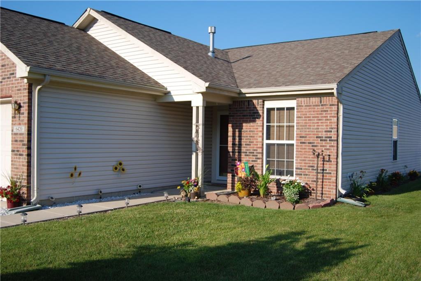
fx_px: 421
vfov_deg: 37.0
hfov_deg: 53.1
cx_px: 210
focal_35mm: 36
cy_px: 140
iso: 100
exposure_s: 1/640
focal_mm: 24
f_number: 4
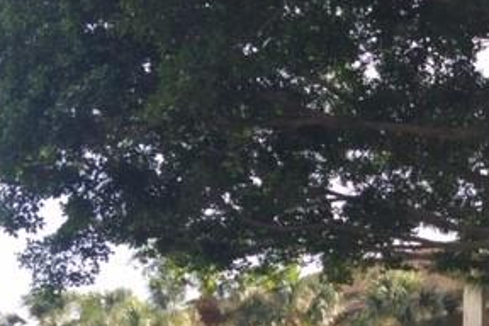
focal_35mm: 67
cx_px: 528
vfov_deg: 19.4
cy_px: 362
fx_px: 910
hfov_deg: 27.7
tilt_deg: +11.7
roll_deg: +0.4
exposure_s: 1/309
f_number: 2.2
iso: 32
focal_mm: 4.15
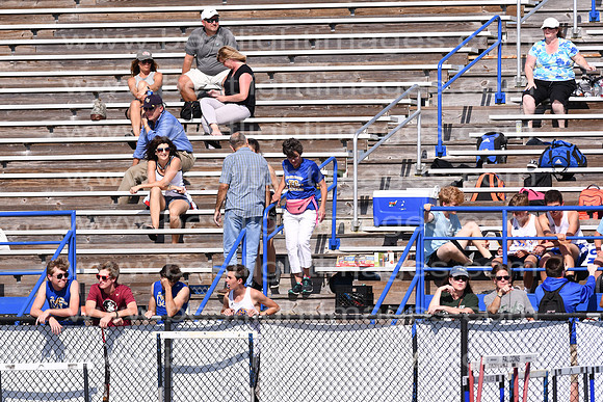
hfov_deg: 4.6
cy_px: 201
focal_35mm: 450
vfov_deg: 3.1
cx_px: 302
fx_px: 7539
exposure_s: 1/4000
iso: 400
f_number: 5.6
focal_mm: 300
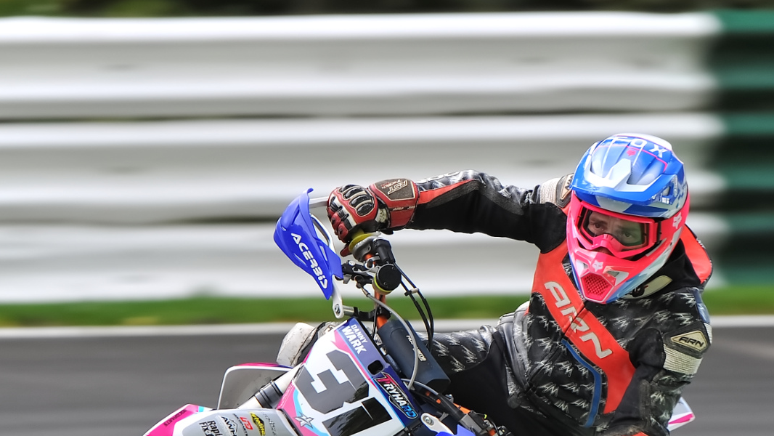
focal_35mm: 393
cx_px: 261
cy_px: 356
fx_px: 8067
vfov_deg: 3.1
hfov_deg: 5.5
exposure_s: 1/200
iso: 220
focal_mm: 200
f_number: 2.8
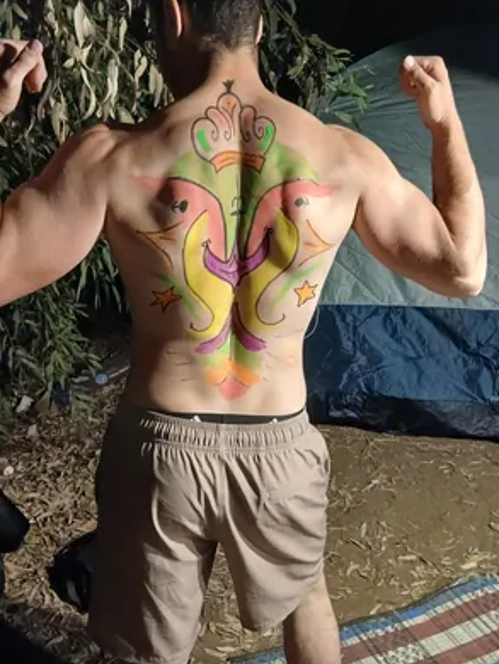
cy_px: 295
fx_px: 576
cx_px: 227
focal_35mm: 30
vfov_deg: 59.8
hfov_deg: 46.8
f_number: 1.8
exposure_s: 1/25
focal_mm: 3.98
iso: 400
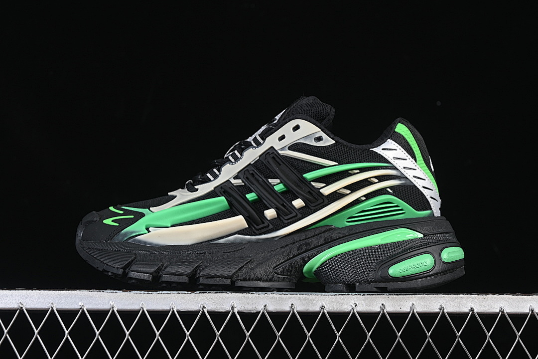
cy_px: 180
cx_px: 269
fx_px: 1121
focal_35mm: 75
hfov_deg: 27.0
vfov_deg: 18.2
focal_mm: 50
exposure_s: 1/60
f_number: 6.3
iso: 160
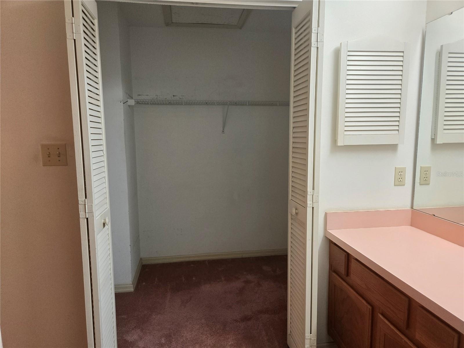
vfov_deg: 58.9
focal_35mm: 23
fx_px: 308
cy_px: 174
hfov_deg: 73.9
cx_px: 232
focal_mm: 5.4
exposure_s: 1/120
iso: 125
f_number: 1.8
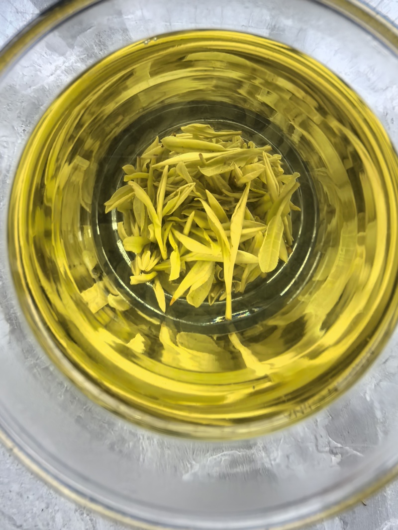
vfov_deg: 65.3
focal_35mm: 27
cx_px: 199
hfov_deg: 51.3
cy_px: 265
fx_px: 414
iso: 50
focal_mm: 1.68
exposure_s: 1/142
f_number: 2.2
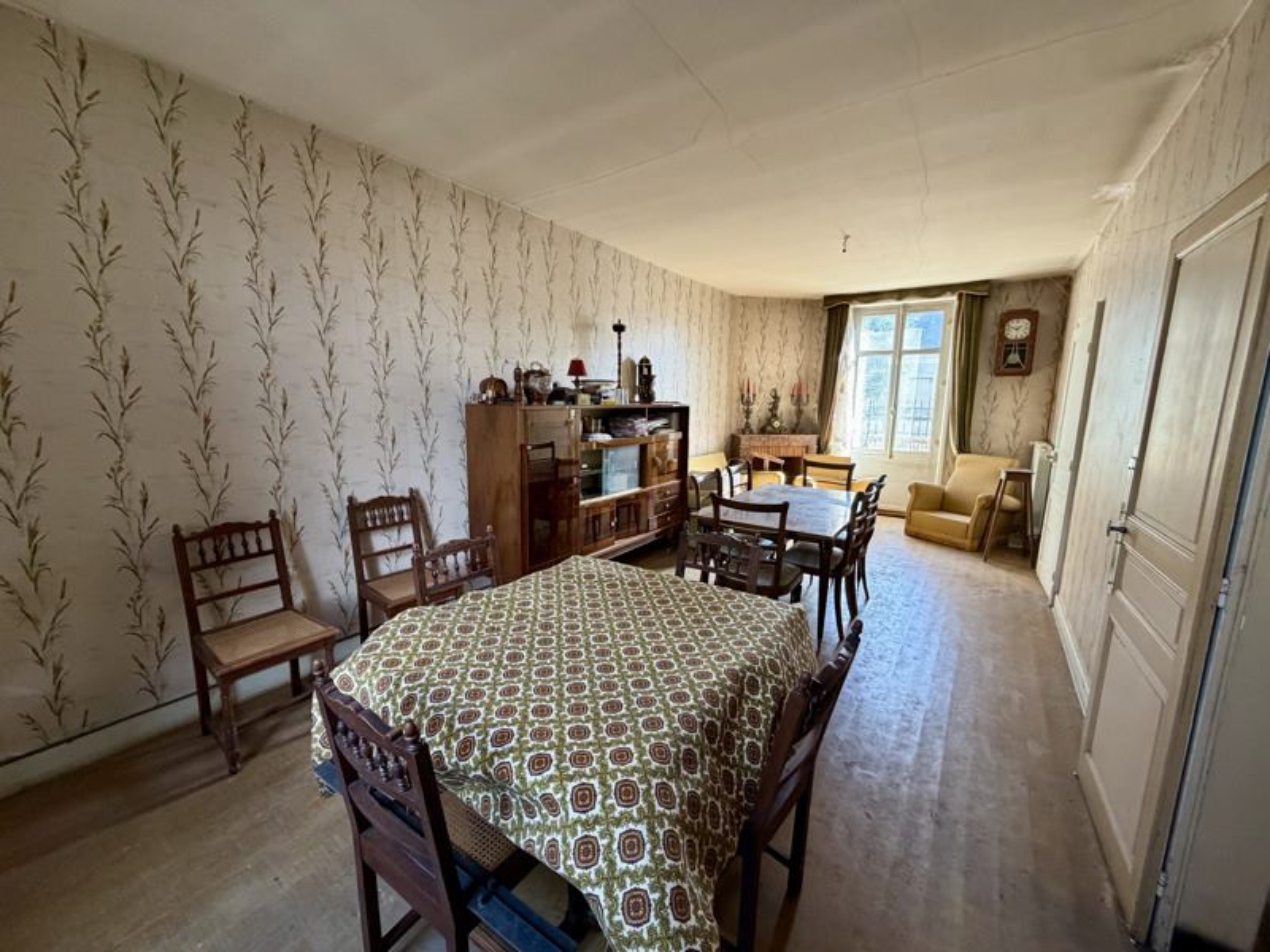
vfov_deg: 85.7
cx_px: 635
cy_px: 476
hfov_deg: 102.1
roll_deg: -0.5
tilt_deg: -7.5
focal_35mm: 14
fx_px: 514
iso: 320
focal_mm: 2.22
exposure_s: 1/104
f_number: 2.2
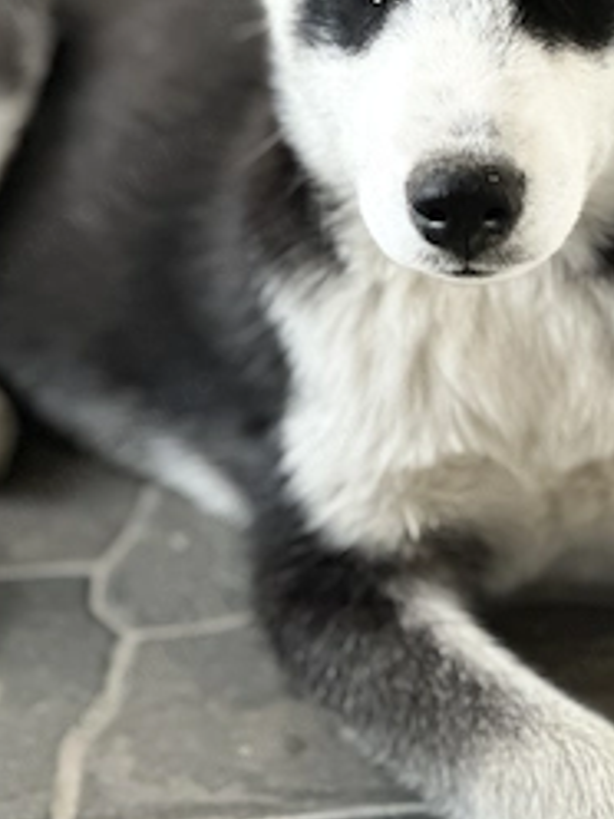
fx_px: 2933
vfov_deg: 15.8
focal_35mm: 124
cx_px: 452
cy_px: 254
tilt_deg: -28.0
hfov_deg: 11.9
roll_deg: +0.6
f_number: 2.8
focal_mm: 9
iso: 400
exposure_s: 1/33
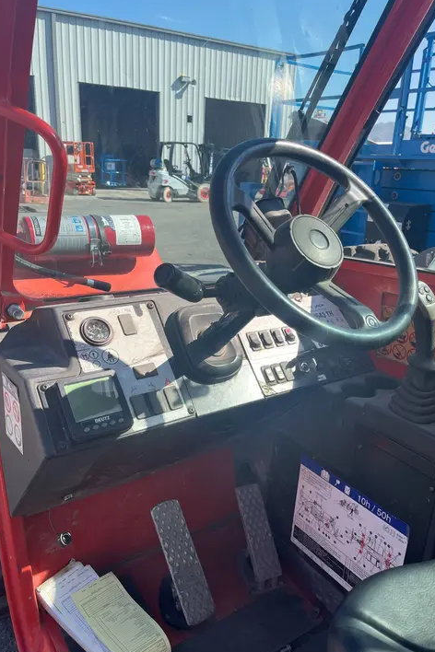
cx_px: 218
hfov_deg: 46.4
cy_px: 333
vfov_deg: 65.5
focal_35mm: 28
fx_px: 507
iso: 50
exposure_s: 1/1600
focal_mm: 5.1
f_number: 1.6
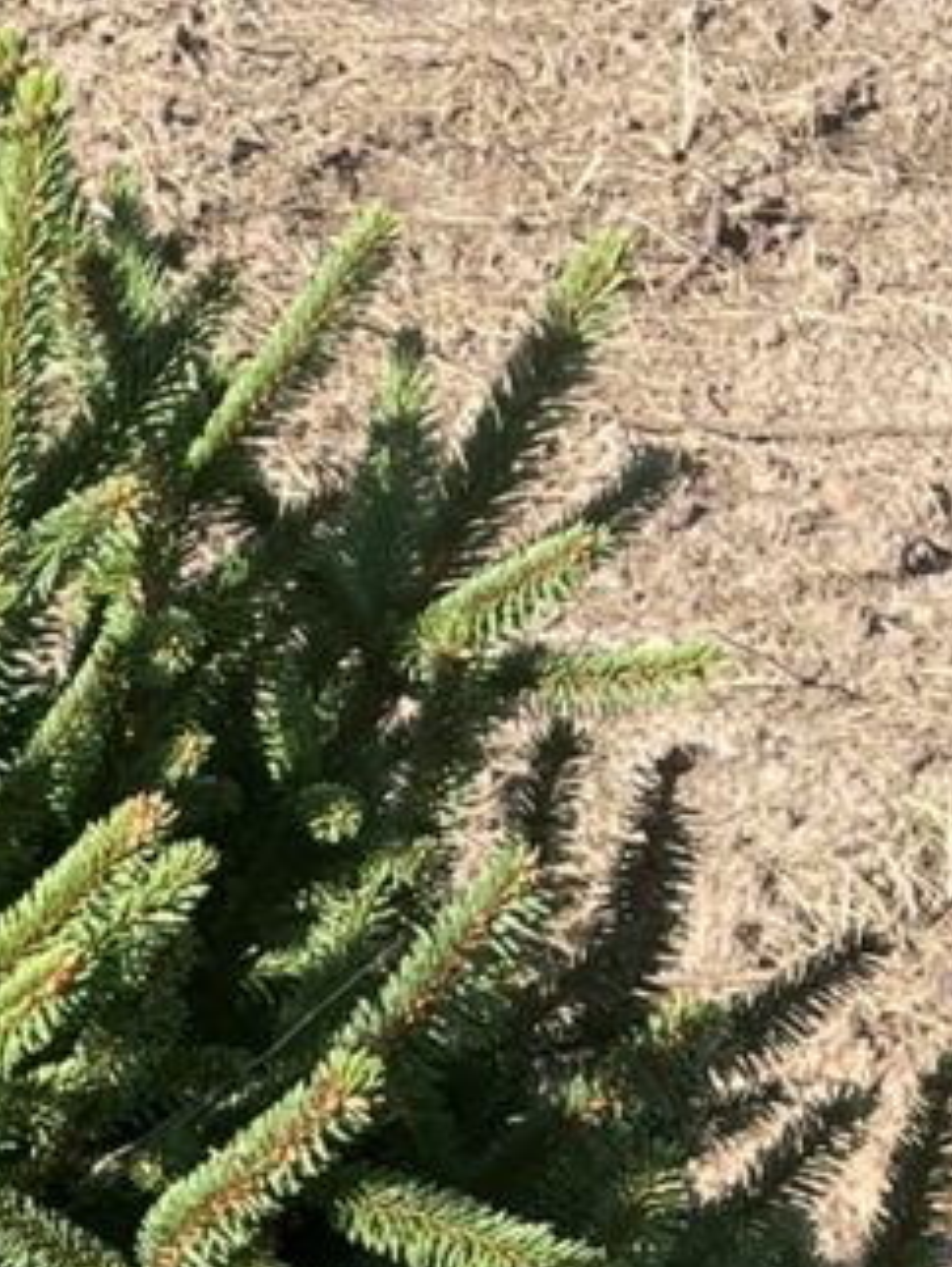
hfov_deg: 11.2
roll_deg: -7.2
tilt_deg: -36.6
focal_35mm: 129
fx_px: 4724
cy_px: 1853
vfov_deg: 14.3
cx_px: -307
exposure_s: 1/1024
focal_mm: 4.2
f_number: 1.6
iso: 32
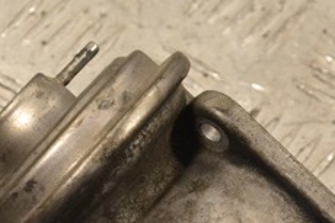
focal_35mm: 229
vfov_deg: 6.0
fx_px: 2133
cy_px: 236
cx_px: 146
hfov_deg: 9.0
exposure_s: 1/320
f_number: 9
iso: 3200
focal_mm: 55
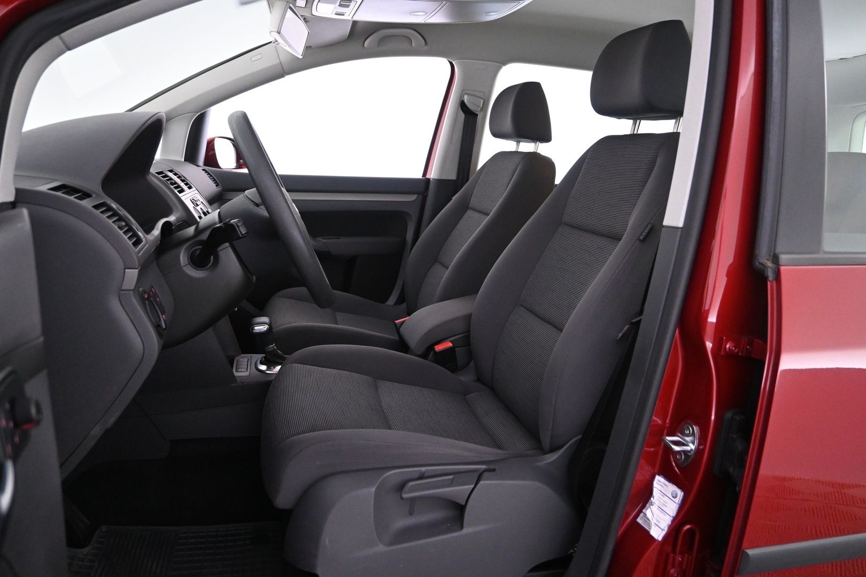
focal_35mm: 26
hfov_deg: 70.4
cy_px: 288
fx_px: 613
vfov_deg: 50.4
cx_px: 433
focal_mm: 17
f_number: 3.5
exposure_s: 1/40
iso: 3200
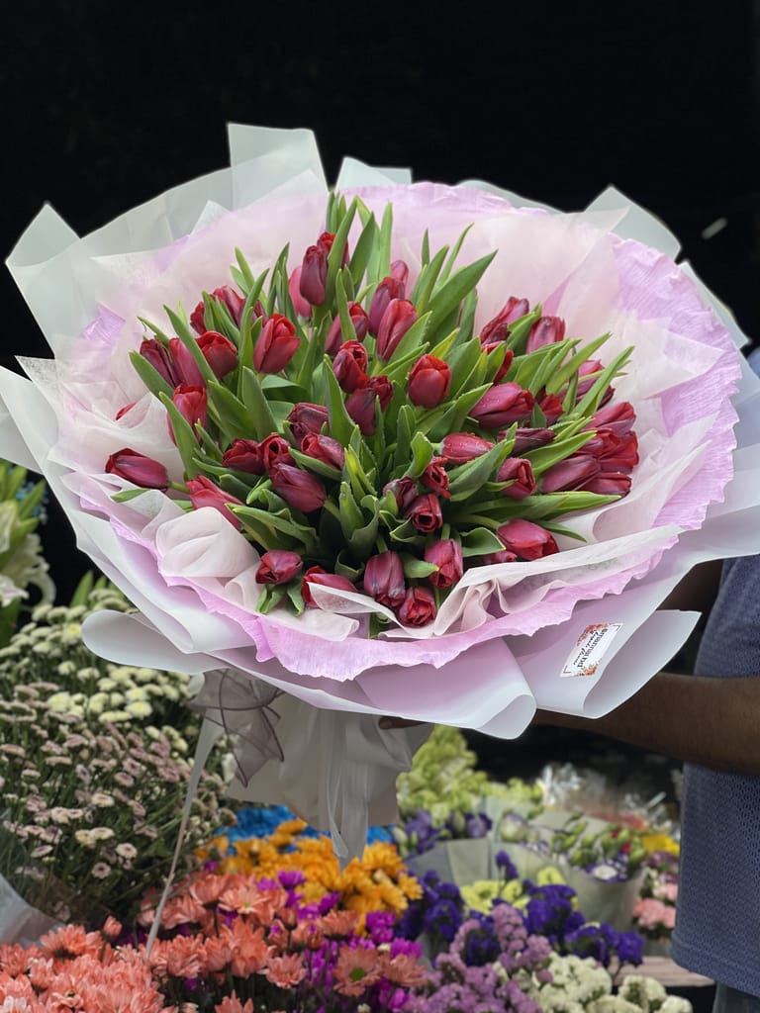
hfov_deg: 22.9
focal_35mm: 64
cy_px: 506
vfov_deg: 30.3
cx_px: 380
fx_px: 1874
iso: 25
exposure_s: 1/100
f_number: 2.2
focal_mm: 7.5
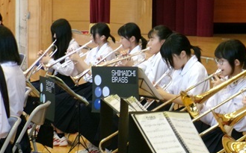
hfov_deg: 11.8
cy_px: 90
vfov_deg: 7.4
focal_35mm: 178
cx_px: 166
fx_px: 1192
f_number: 6.2
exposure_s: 1/34
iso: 590
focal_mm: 20.6
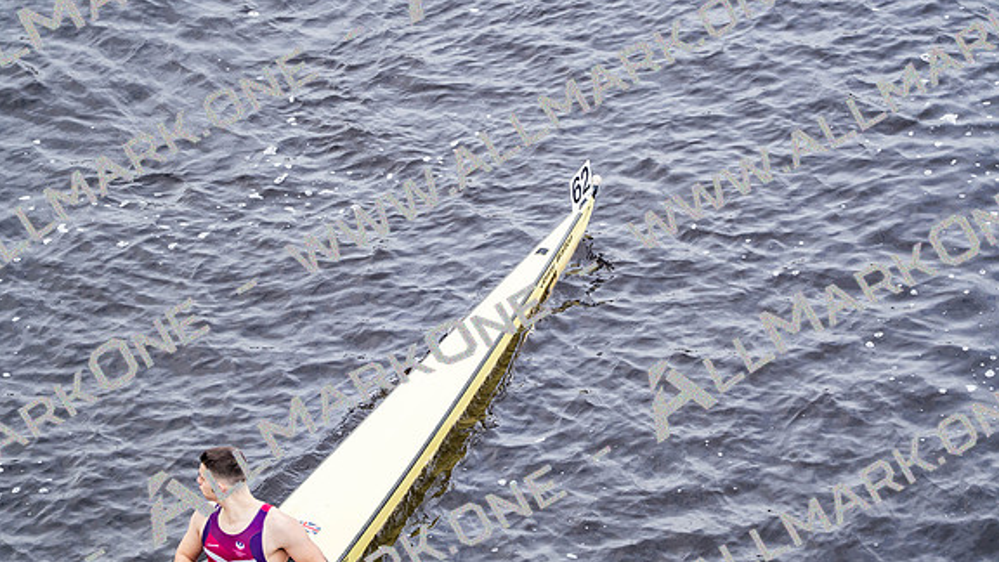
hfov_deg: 10.2
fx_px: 5589
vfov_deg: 5.8
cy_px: 278
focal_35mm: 211
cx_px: 500
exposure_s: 1/2000
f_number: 2.8
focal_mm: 200
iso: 640
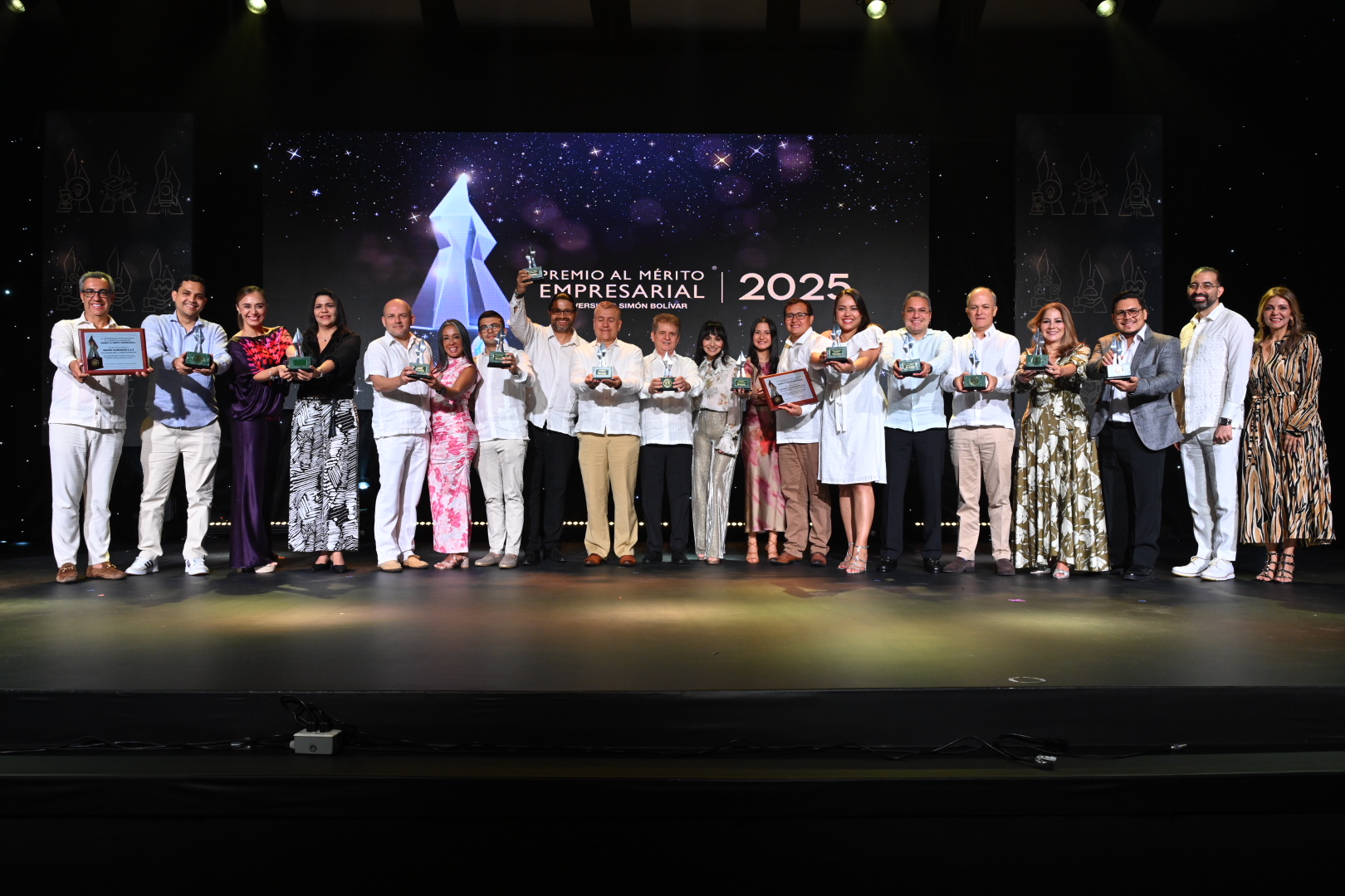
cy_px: 448
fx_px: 1139
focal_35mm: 30
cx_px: 672
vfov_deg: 43.0
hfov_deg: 61.1
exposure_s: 1/80
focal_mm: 30.5
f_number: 9
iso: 1600
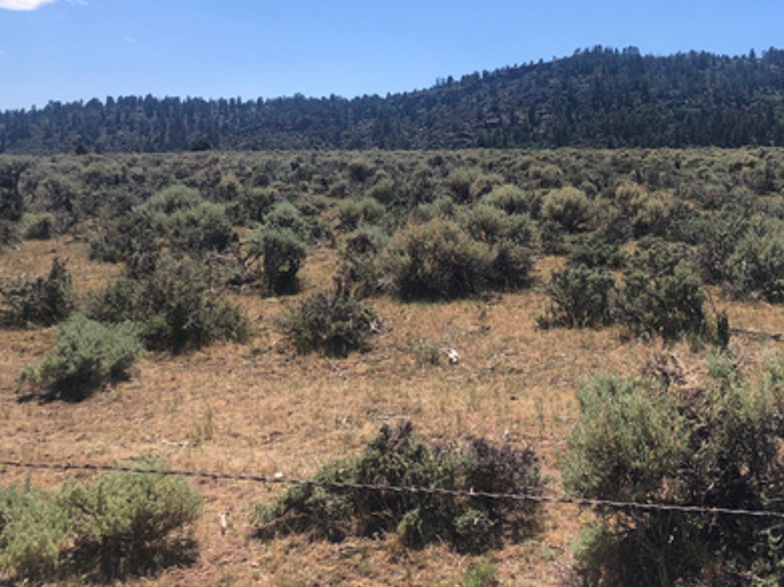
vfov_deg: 31.0
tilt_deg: -1.1
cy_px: 157
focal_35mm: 46
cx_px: 611
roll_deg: +2.5
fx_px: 1041
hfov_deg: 39.8
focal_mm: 3.99
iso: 20
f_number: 1.8
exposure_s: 1/2024
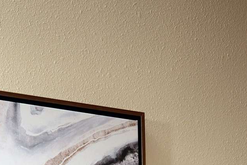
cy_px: 463
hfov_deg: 9.3
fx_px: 1462
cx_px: 427
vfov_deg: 6.0
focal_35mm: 213
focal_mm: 35
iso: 125
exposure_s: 1/100
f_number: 11
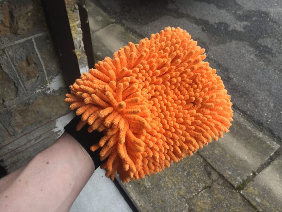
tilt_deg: -49.3
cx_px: 141
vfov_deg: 48.2
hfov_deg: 61.7
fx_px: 236
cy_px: 106
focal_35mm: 29
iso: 32
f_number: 2.2
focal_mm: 4.15
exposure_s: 1/842
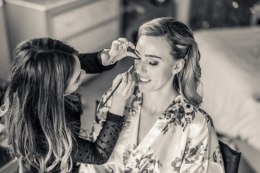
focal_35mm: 50
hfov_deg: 39.6
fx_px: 361
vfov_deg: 27.0
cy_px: 86
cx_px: 130
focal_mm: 50
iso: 200
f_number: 1.4
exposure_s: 1/250
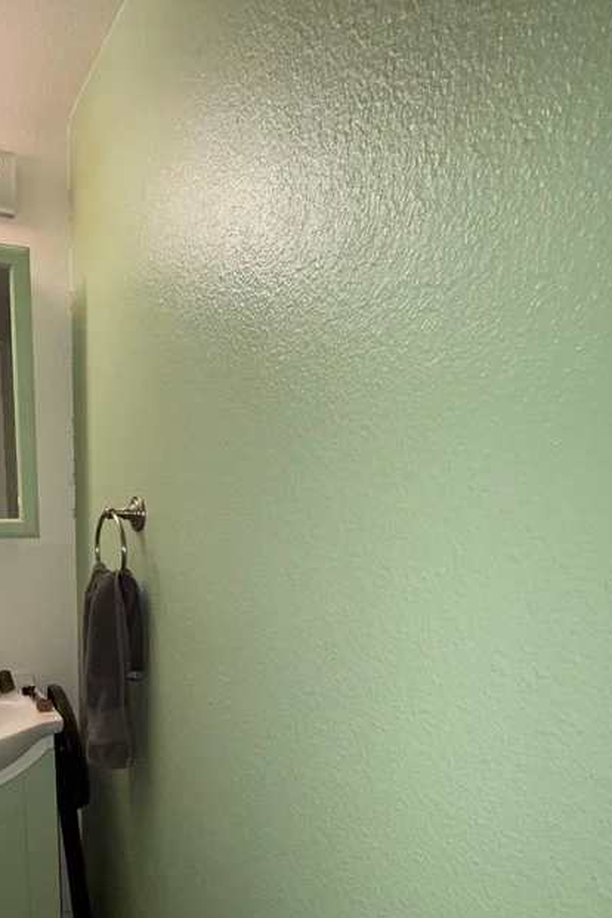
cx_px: 136
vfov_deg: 69.0
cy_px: 686
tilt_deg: -16.4
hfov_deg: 50.4
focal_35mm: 24
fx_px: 612
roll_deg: -0.6
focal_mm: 2.22
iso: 80
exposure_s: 1/70
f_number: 2.2
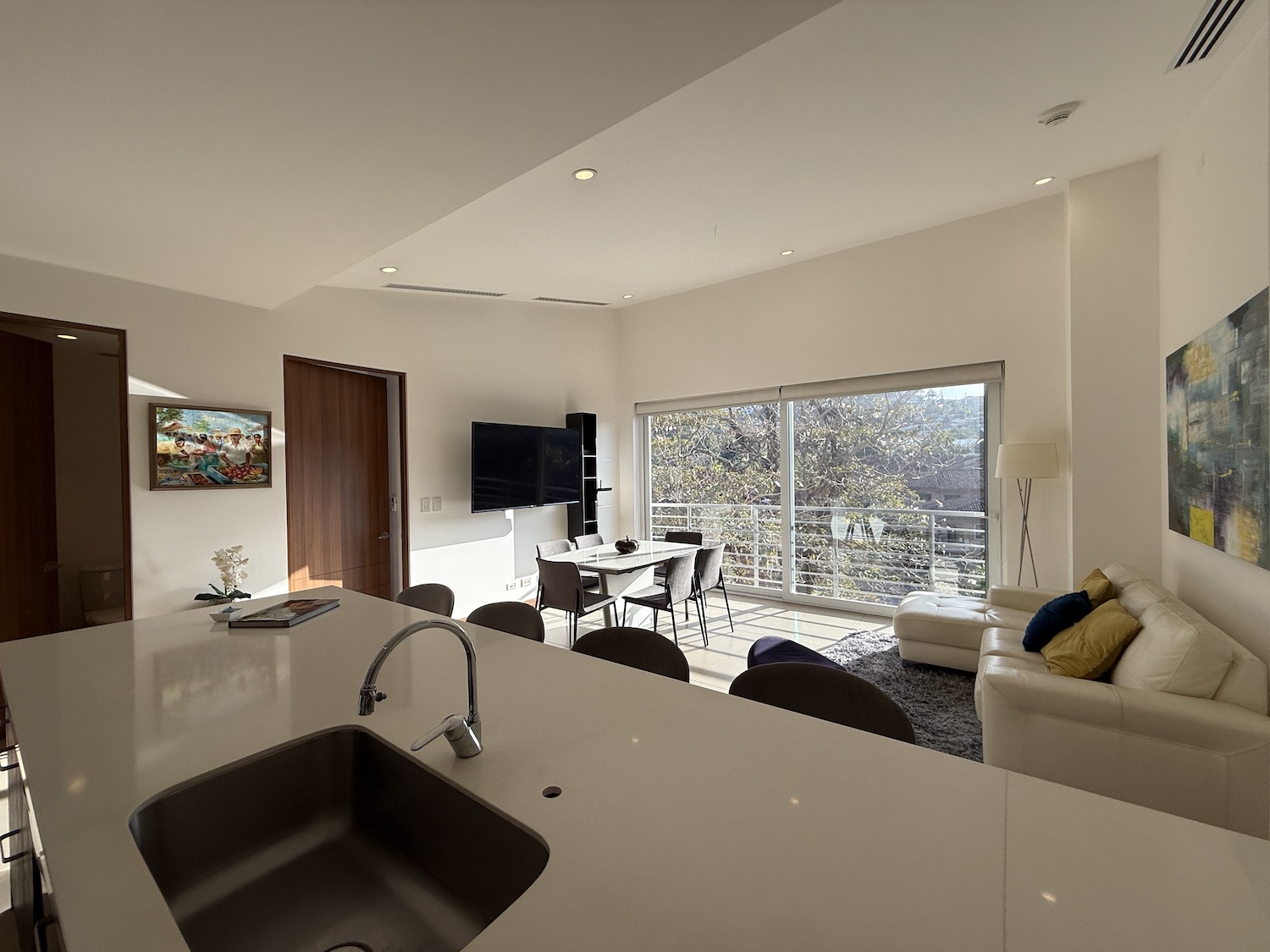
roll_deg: +1.1
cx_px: 635
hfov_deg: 102.1
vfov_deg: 85.7
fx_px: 514
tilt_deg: +0.9
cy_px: 476
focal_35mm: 14
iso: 50
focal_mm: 2.22
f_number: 2.2
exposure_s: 1/329
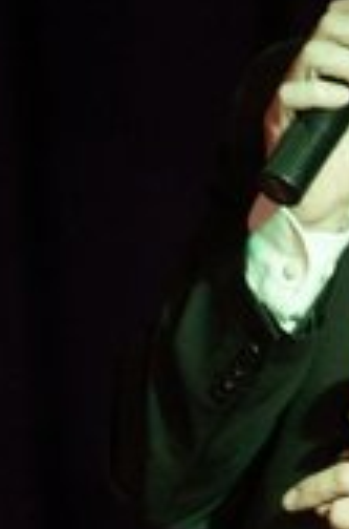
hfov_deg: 0.9
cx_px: 457
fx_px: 21567
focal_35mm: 1474
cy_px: 200
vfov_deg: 1.4
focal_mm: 300
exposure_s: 1/100
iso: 1600
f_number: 5.6
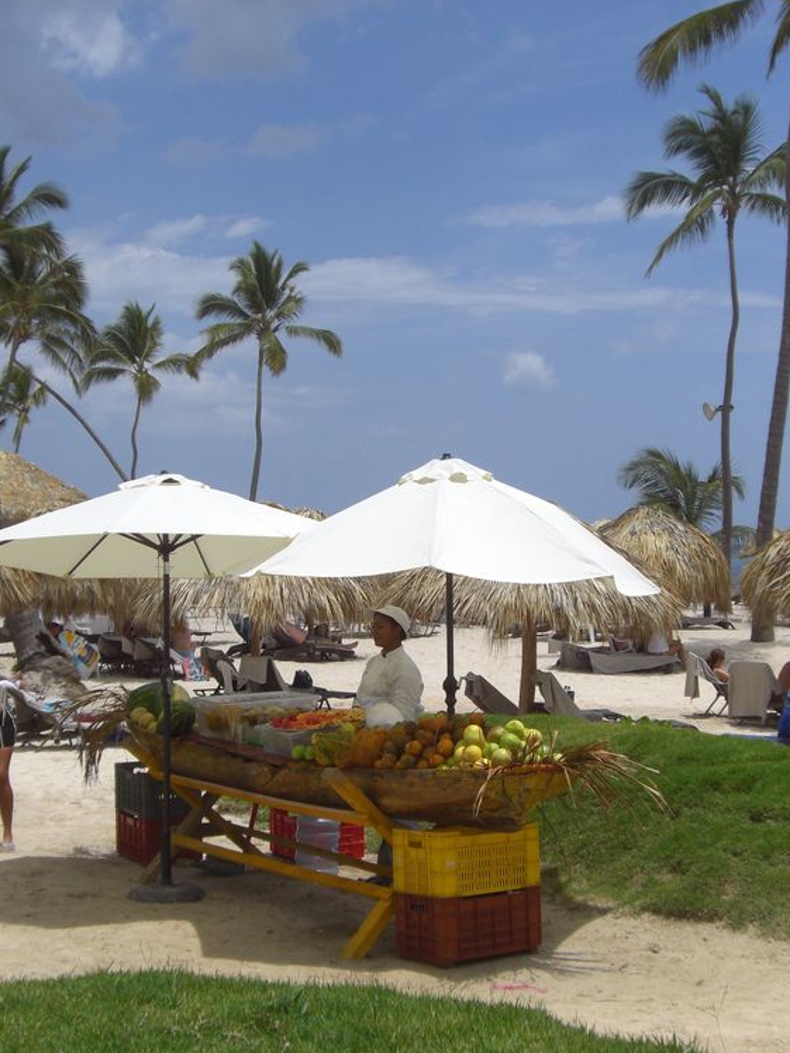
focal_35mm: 52
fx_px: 1582
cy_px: 538
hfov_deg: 28.0
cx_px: 446
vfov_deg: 36.8
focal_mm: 6.2
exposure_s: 1/250
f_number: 8
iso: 64
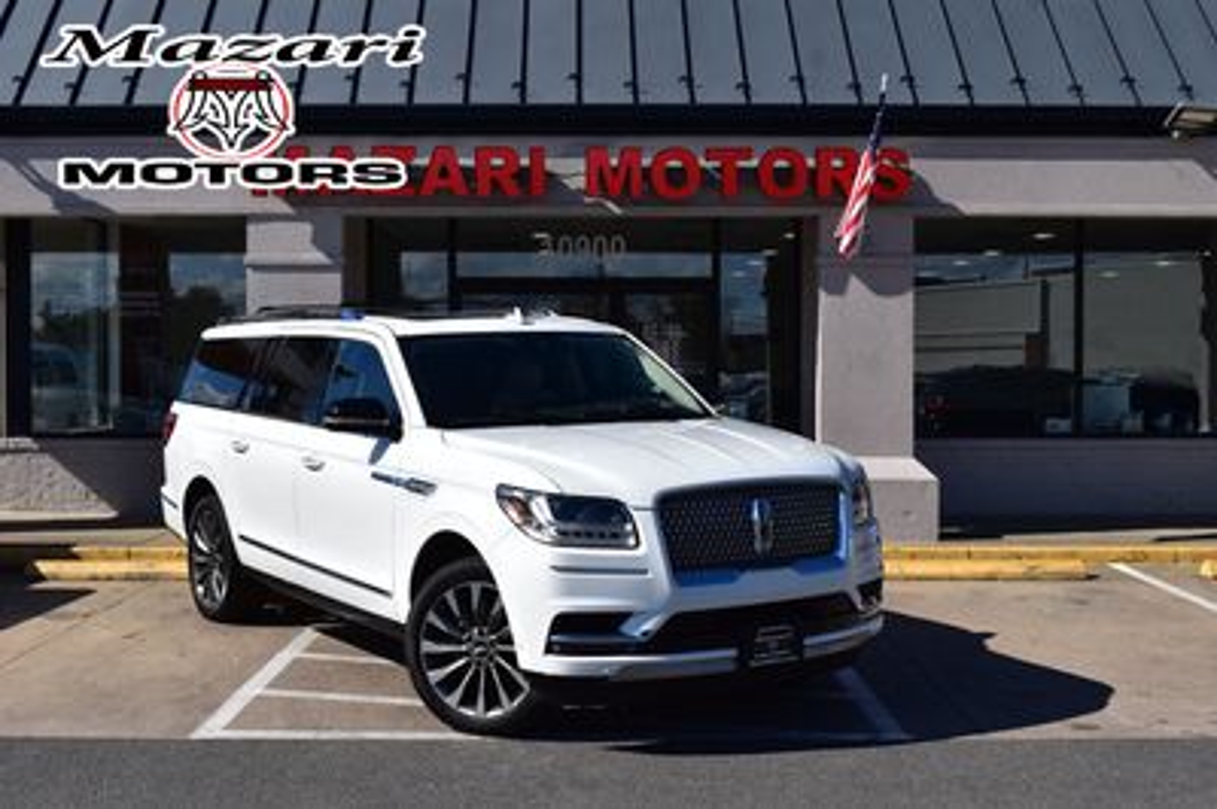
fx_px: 1571
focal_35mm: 46
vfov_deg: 28.9
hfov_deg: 42.4
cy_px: 404
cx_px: 608
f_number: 11
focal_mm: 31
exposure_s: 1/500
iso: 200
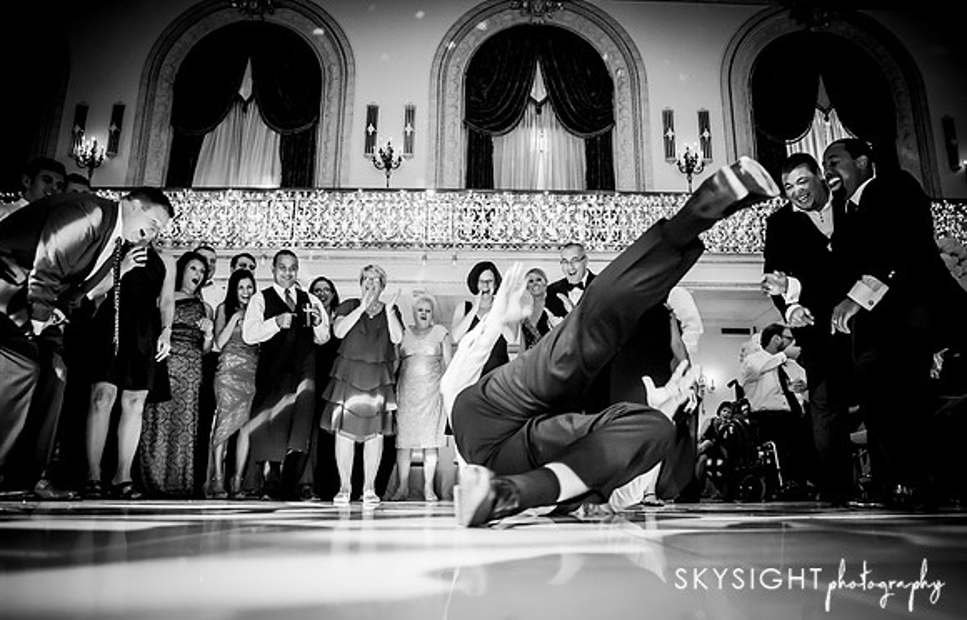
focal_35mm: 26
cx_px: 503
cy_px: 335
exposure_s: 1/125
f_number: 3.5
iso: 3200
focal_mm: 24
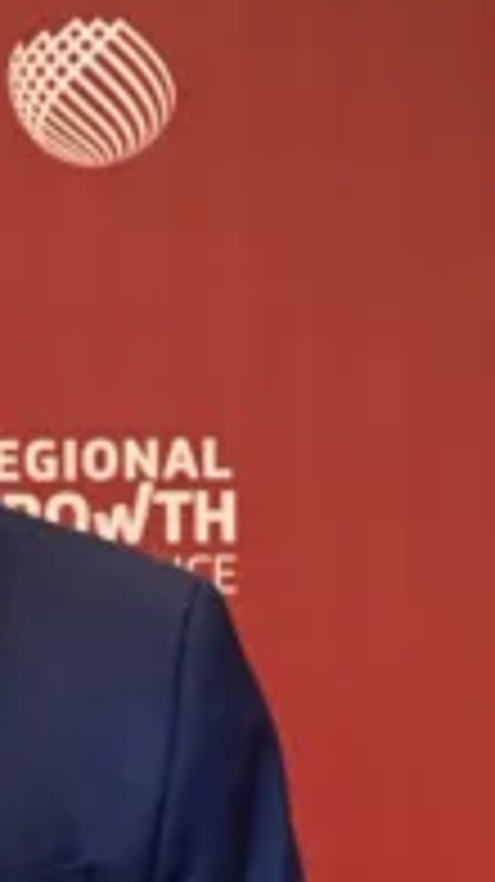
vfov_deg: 5.1
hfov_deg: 2.8
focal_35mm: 426
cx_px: -416
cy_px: 806
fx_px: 9957
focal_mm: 78
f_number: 4
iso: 1250
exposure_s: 1/160
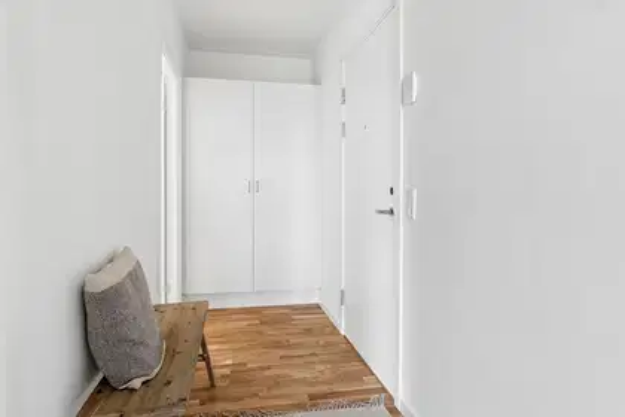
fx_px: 365
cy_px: 208
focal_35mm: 21
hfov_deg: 81.2
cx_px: 312
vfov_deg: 59.5
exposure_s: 1/15
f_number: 8
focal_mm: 14
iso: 200
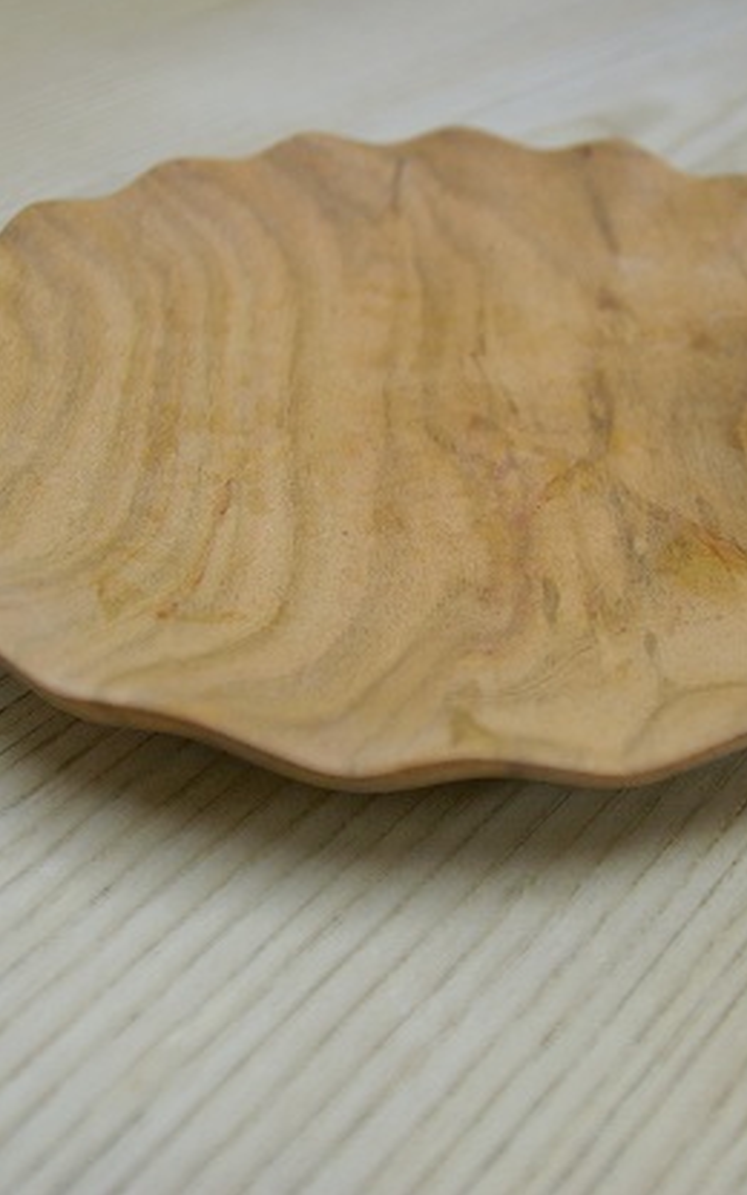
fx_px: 1531
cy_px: 599
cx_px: 457
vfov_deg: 42.6
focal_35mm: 47
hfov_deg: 27.3
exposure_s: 1/15
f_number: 4
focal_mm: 20
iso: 400
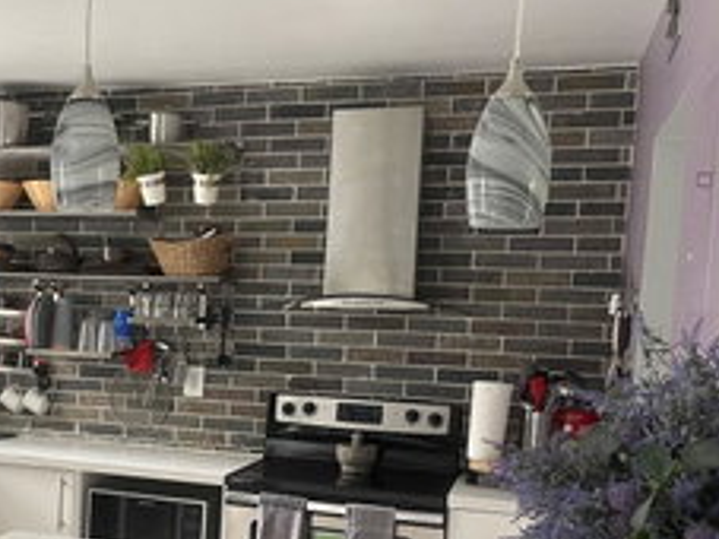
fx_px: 976
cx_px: 131
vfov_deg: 30.4
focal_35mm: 47
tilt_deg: -5.3
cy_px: 390
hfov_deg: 38.7
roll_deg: -2.9
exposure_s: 1/60
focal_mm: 5.1
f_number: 1.6
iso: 160
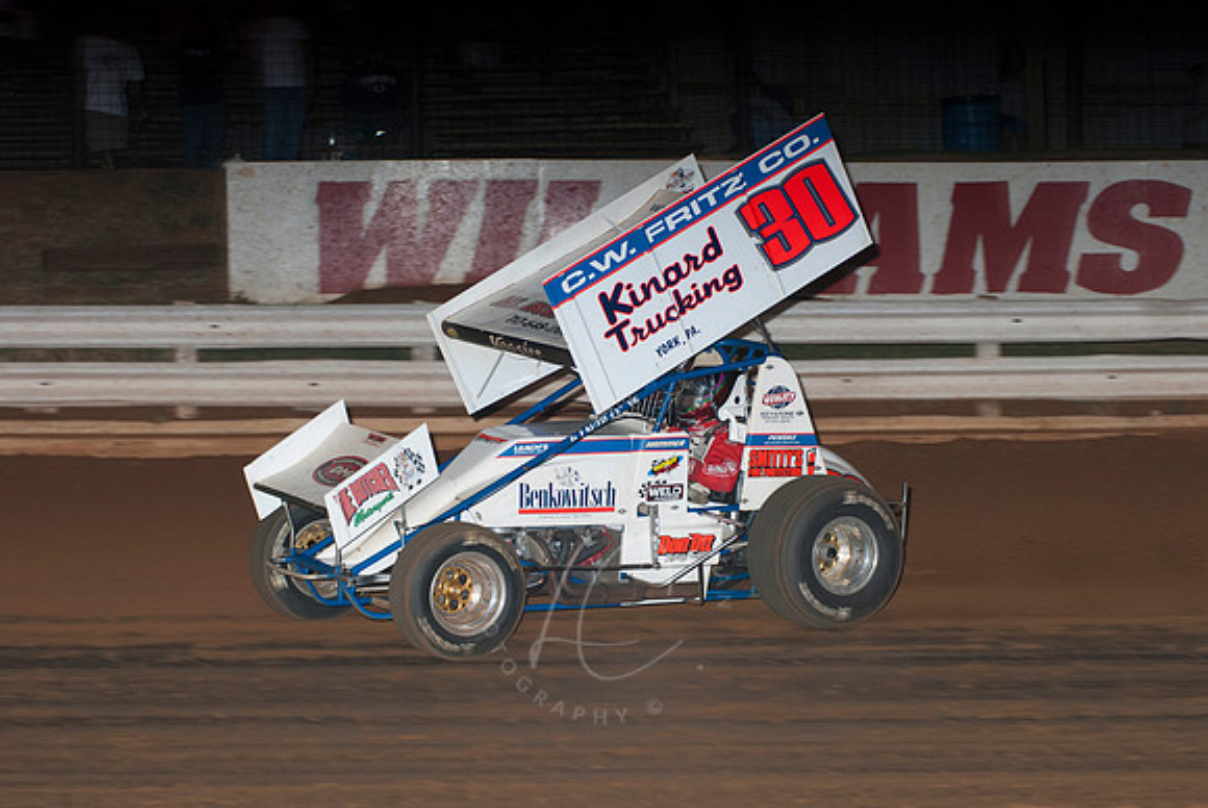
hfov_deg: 17.0
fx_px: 4031
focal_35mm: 120
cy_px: 404
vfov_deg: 11.4
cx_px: 604
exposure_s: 1/400
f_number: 4
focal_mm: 80
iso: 400
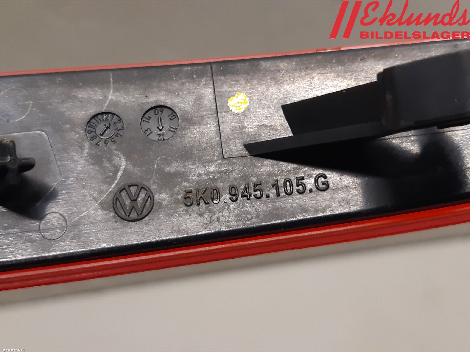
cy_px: 176
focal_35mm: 26
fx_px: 353
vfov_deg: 53.1
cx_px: 235
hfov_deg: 67.3
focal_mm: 3.93
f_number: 1.7
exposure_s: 1/50
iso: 160
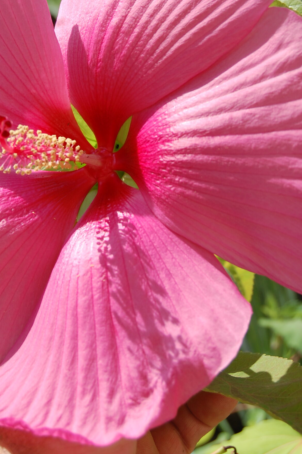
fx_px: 1232
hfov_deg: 14.0
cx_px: 96
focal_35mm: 98
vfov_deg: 20.8
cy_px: 160
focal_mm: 45
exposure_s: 1/320
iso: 200
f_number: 9
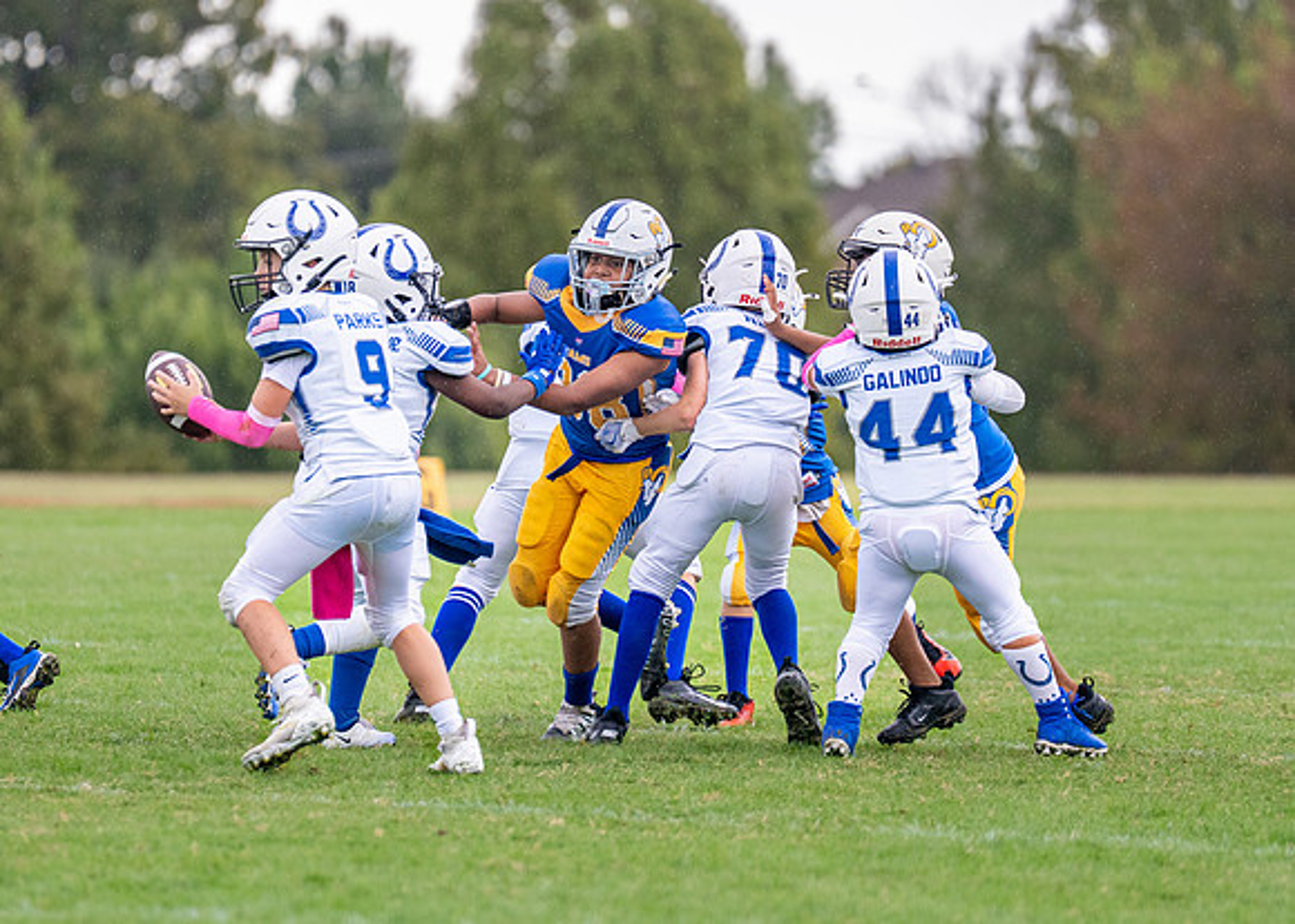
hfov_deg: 5.2
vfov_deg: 3.7
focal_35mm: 389
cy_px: 413
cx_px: 644
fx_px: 14312
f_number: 2.8
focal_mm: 200
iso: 400
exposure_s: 1/1600
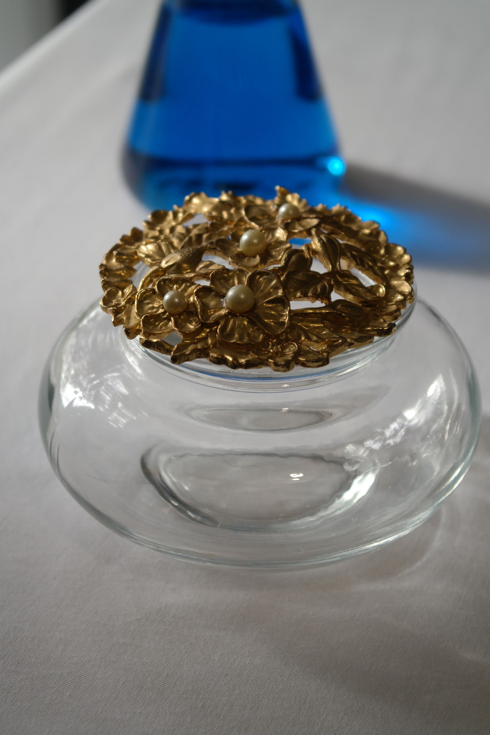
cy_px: 368
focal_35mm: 77
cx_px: 245
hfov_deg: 17.7
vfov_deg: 26.3
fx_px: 1572
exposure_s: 1/80
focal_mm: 50
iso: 400
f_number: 5.6
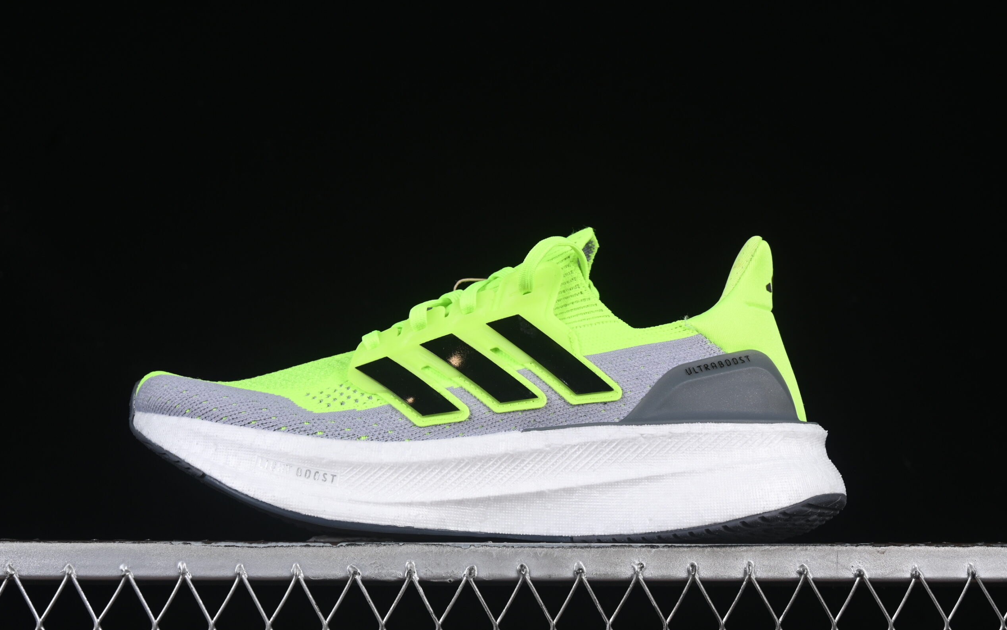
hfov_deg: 26.8
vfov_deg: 16.9
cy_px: 333
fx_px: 2113
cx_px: 501
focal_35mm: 77
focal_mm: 50
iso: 160
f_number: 8
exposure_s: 1/80
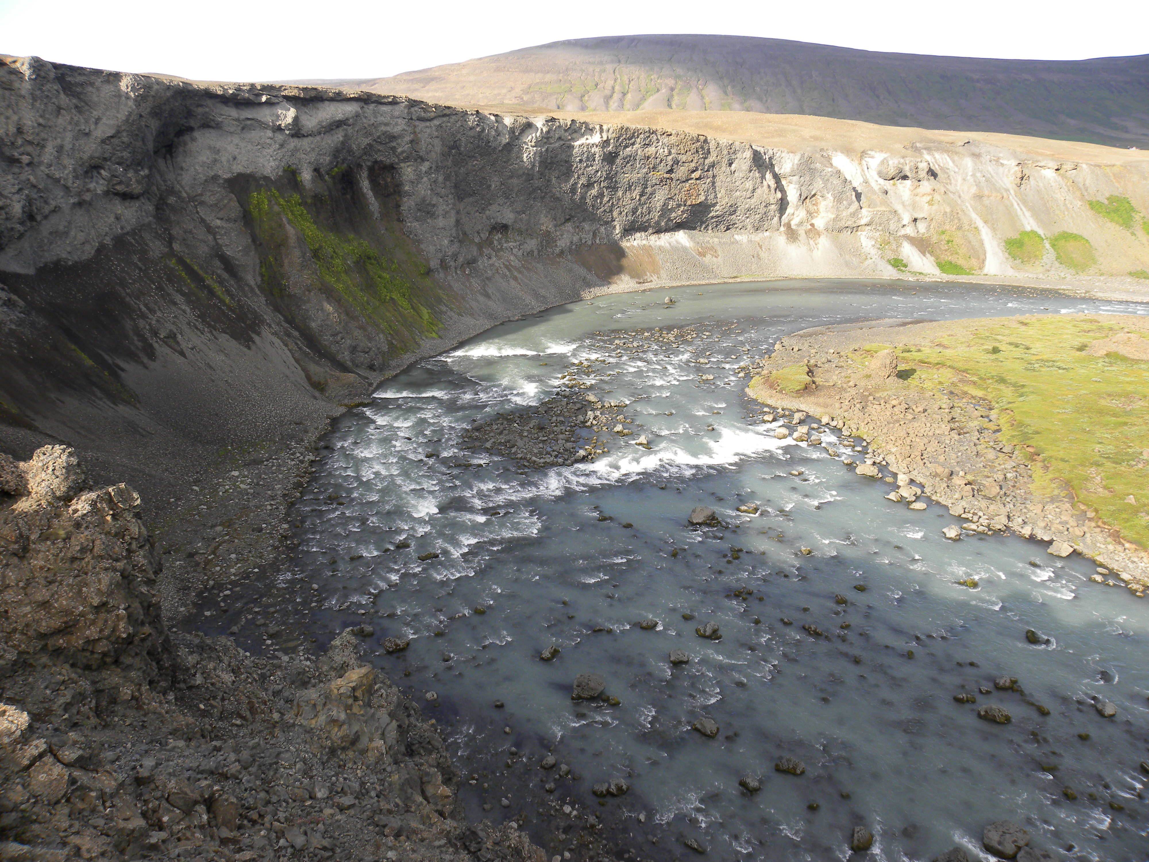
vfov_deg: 53.1
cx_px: 574
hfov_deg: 67.3
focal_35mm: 26
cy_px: 431
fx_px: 863
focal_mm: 4.6
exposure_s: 1/188
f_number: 4.5
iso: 64
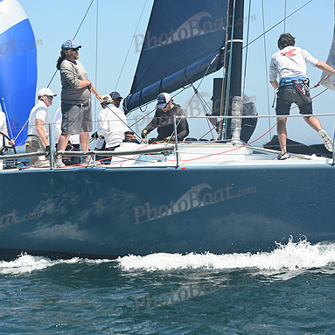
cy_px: 168
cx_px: 88
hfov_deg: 13.8
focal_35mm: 126
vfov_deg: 13.8
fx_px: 1380
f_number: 6.3
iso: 320
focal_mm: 98
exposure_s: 1/1000
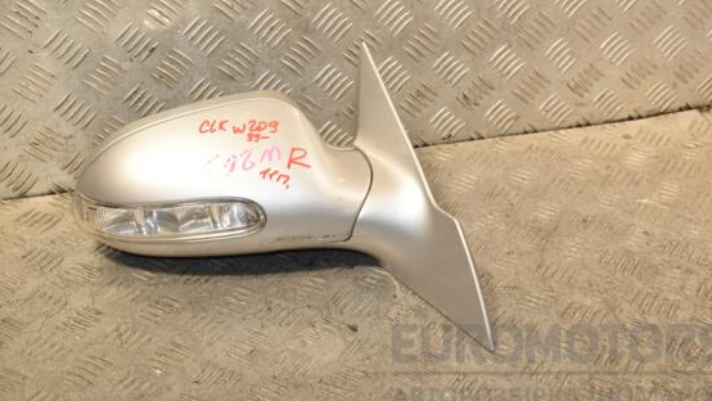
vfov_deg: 20.2
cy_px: 172
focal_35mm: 60
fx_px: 1125
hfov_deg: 35.1
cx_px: 368
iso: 800
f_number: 6.3
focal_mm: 35
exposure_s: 1/200
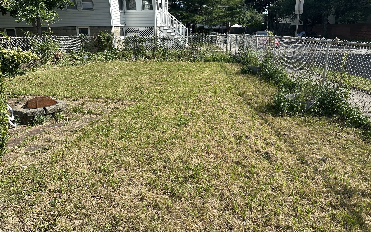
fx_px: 263
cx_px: 185
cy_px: 112
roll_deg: +0.9
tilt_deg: -17.7
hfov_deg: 70.4
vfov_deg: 47.6
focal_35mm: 26
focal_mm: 6.86
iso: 80
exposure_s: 1/3356
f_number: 1.78
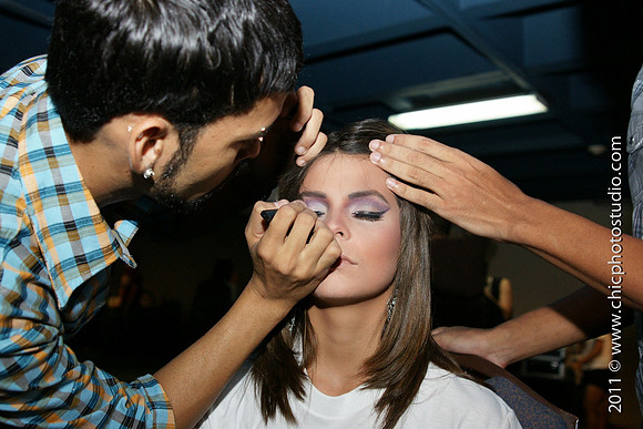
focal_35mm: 36
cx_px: 322
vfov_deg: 36.9
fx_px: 643
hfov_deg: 53.1
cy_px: 214
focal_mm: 24
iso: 800
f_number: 3.2
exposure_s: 1/160
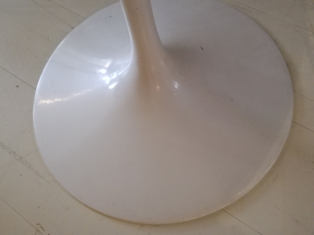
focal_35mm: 27
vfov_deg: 51.4
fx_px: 245
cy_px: 118
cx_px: 157
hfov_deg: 65.3
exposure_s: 1/24
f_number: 2
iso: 400
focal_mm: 3.79
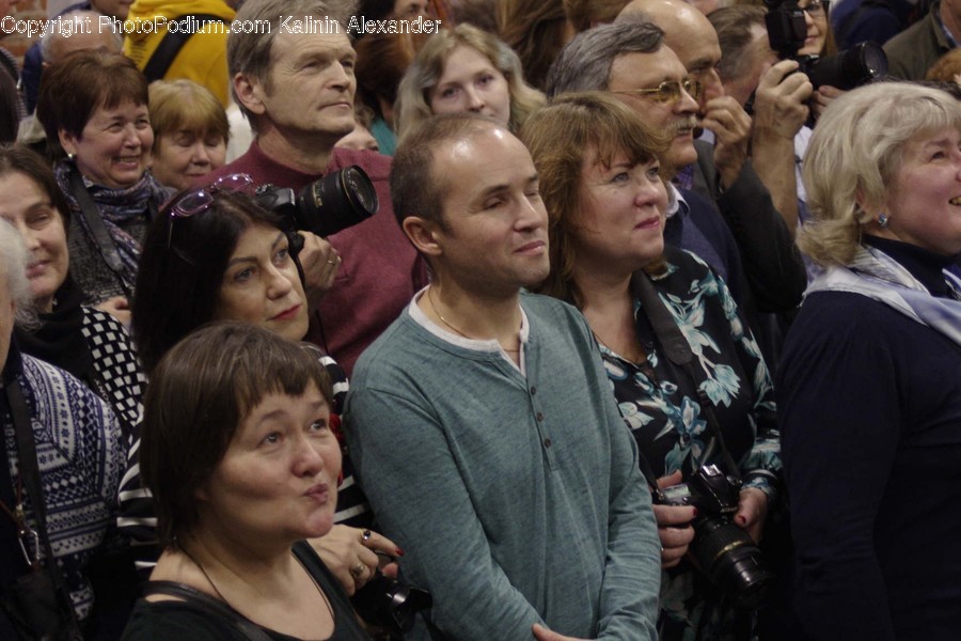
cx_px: 480
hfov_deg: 21.7
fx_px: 2509
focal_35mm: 94
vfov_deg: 14.6
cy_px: 320
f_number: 4.5
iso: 2000
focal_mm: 63
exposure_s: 1/50
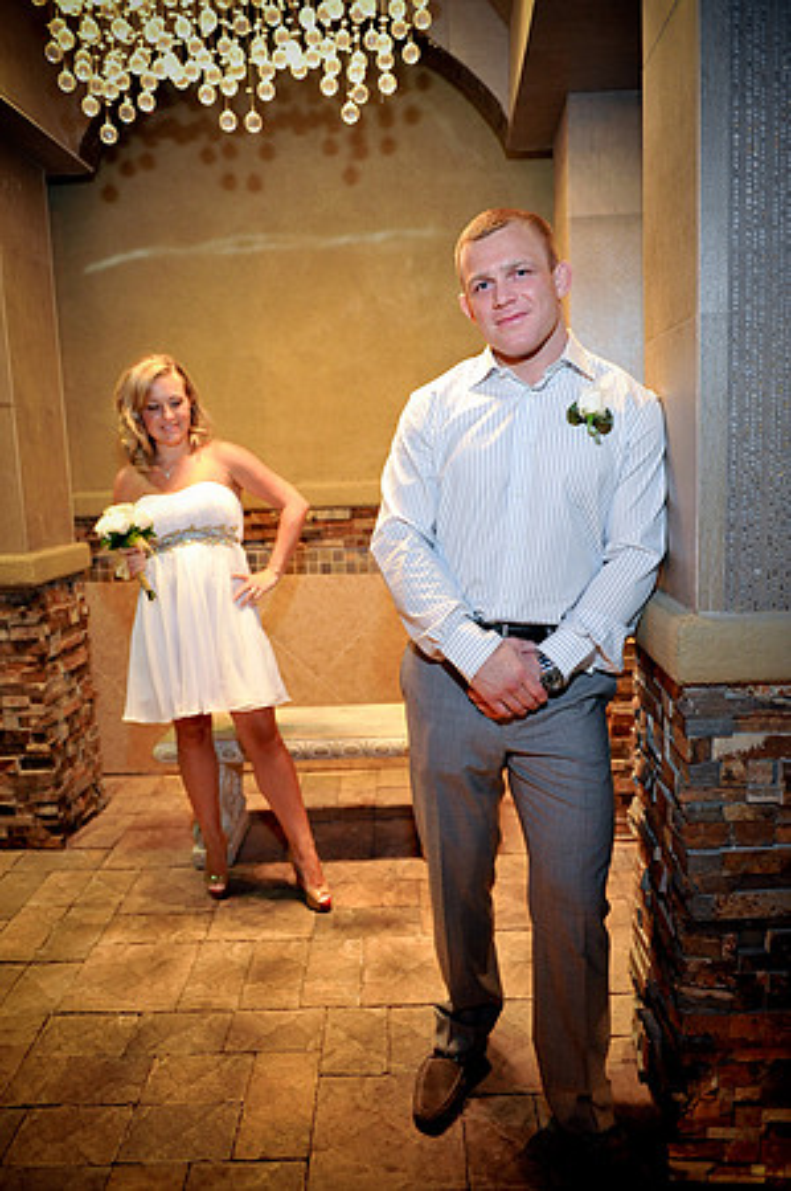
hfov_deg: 47.8
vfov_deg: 67.4
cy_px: 596
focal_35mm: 27
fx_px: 892
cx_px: 396
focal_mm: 27
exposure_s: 1/100
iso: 3200
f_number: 2.8
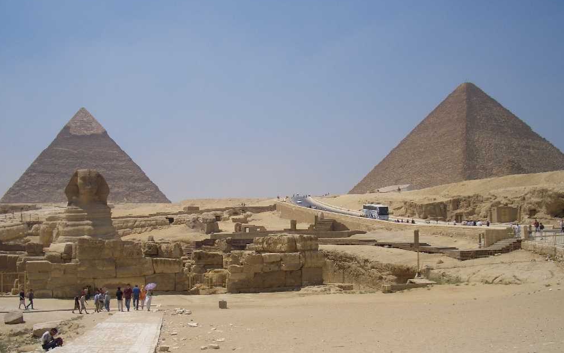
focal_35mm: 38
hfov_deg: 51.5
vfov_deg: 33.5
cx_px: 277
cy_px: 210
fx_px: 584
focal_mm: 5.8
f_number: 4.3
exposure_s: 1/1000
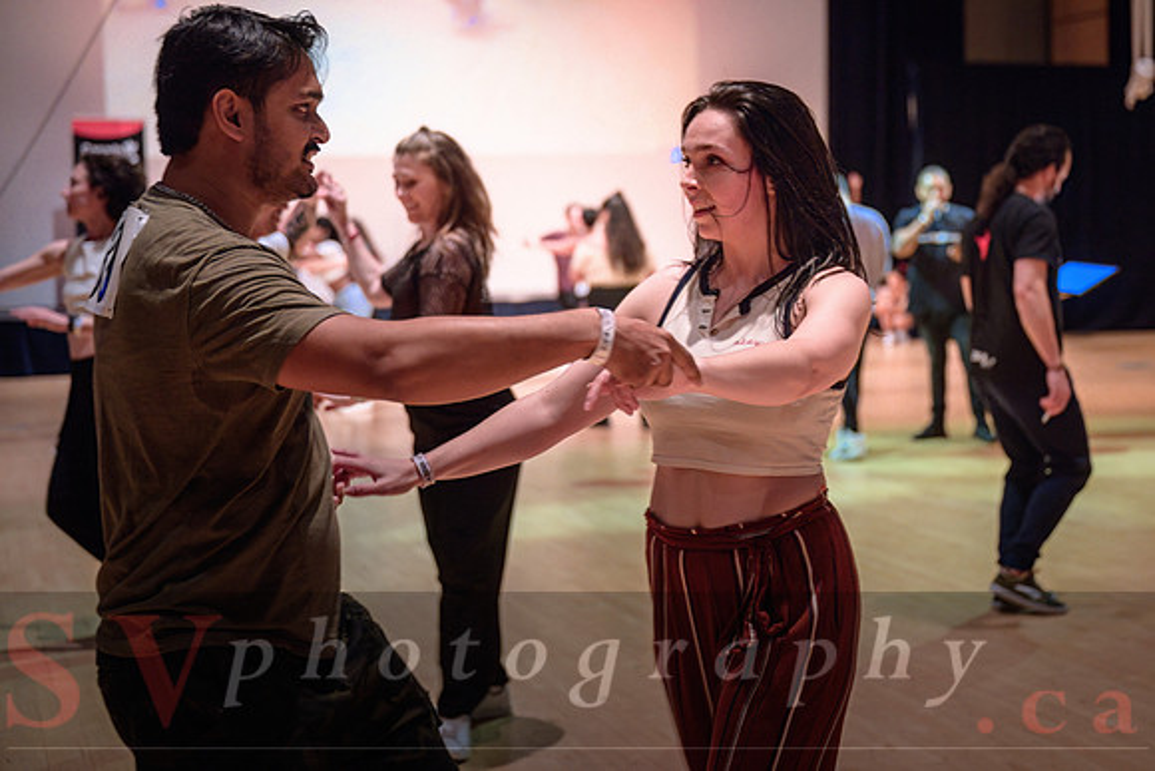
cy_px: 338
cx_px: 648
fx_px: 1909
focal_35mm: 59
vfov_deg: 22.8
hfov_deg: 33.6
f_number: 2.8
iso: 2500
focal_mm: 53
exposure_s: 1/125
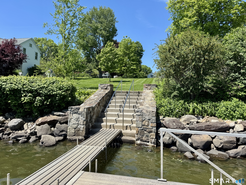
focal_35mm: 24
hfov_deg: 71.6
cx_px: 123
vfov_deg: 56.8
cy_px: 92
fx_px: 171
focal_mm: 6.76
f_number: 1.78
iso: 80
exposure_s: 1/2833
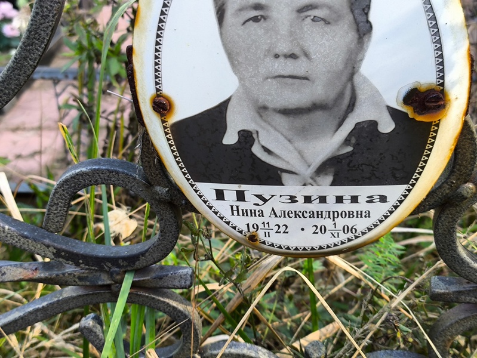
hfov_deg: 38.2
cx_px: 238
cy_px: 179
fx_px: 689
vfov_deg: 29.1
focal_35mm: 50
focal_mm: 4.71
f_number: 1.7
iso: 50
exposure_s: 1/120
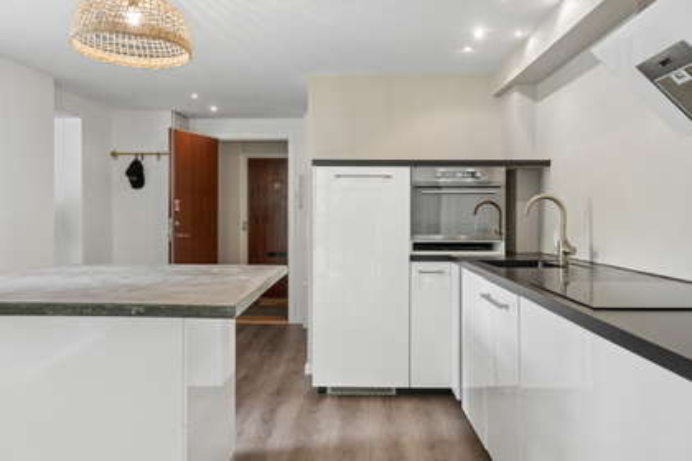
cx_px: 346
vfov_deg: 43.6
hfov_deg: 61.9
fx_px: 577
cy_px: 230
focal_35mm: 30
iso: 200
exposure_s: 1/20
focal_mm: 20
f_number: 8
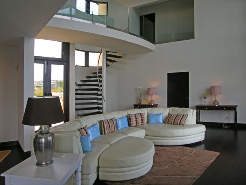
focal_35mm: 35
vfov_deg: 40.7
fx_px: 249
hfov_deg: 52.6
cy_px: 92
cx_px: 123
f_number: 3.4
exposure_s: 1/67.7
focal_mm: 7.5
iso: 64
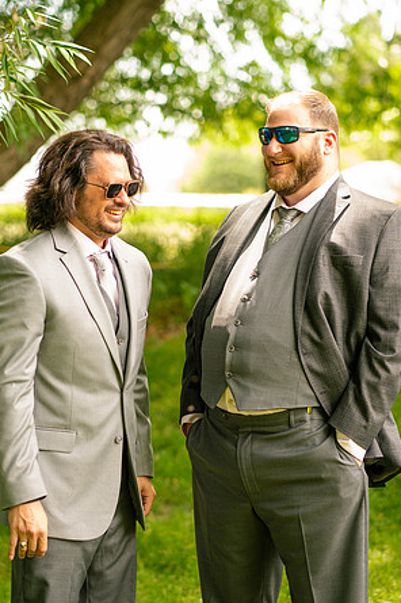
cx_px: 175
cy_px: 302
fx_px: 2159
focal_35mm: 129
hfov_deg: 10.6
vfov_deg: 15.9
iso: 320
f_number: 2.2
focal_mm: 85
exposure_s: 1/320
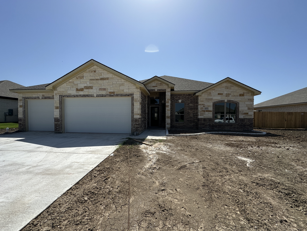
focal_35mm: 15
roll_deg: -0.2
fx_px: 133
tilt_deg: -0.5
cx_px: 153
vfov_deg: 81.7
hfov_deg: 98.2
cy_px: 120
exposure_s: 1/2747
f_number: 2.2
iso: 50
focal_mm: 2.22
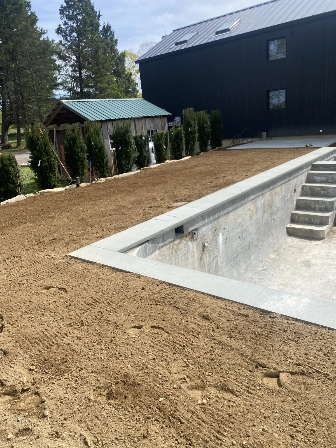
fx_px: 336
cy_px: 224
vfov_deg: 67.3
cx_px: 168
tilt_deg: -15.3
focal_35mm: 26
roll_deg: +5.5
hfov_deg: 53.1
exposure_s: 1/1629
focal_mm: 4.25
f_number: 1.8
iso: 32
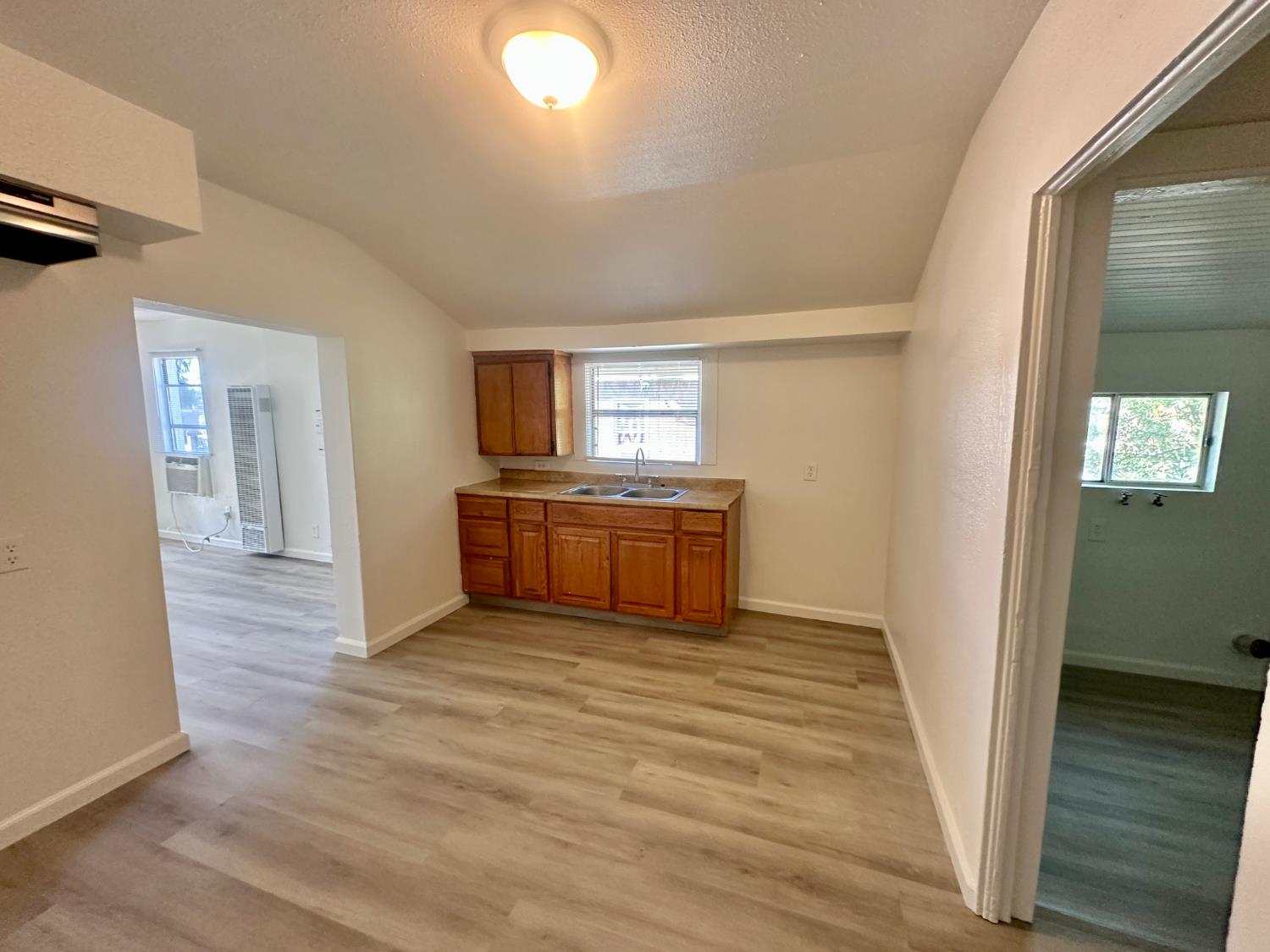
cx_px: 635
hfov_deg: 102.1
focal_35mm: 14
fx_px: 514
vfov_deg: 85.7
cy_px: 476
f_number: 2.2
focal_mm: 2.22
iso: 320
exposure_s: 1/120
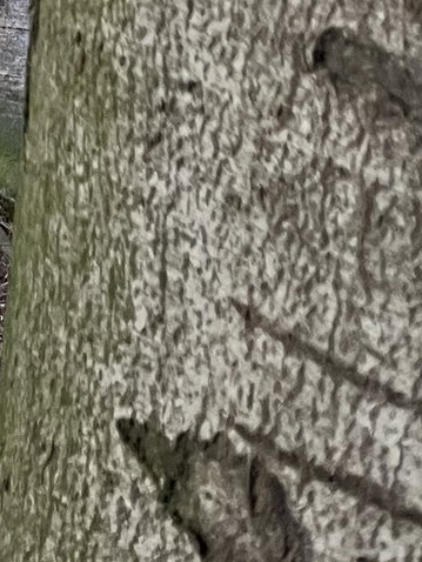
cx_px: -369
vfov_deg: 13.9
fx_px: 1884
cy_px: -612
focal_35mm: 116
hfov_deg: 11.7
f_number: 1.6
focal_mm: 5.1
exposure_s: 1/60
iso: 250
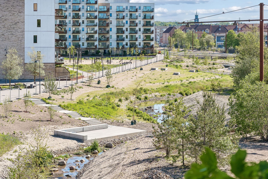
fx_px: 640
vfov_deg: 15.8
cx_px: 129
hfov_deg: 23.6
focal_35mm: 86
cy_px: 46
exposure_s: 1/1250
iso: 400
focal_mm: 51
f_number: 5.6
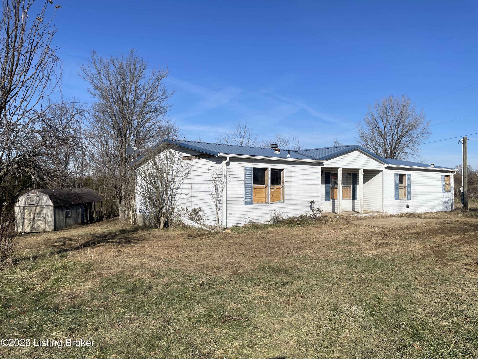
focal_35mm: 26
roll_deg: -0.4
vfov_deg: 53.1
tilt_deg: +0.5
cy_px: 180
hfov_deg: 67.3
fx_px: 359
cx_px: 239
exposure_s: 1/5291
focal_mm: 4.2
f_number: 1.6
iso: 32
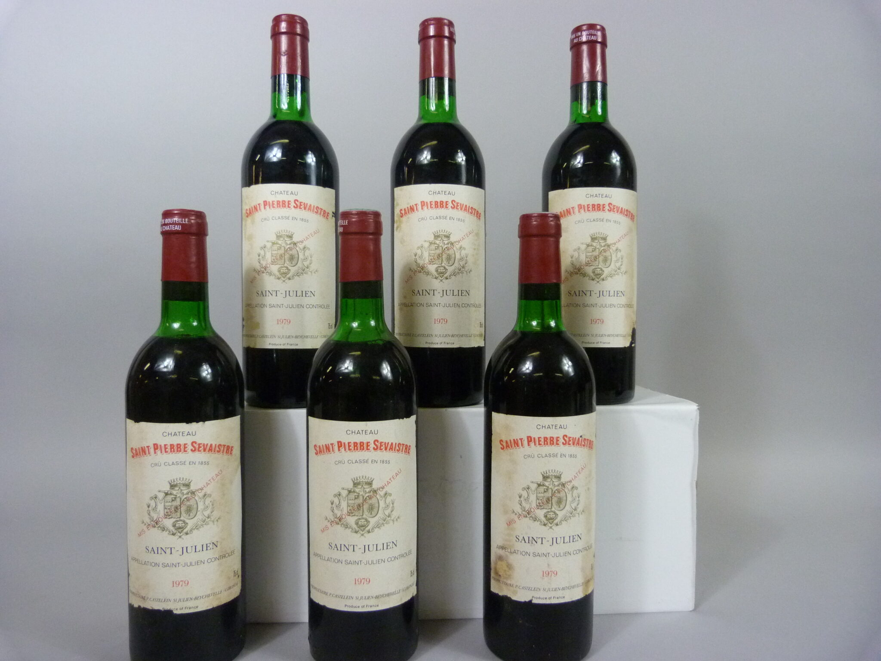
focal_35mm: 25
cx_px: 440
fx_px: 636
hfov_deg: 69.4
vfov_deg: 54.9
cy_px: 330
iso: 400
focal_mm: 4.5
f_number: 2.8
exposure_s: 1/60
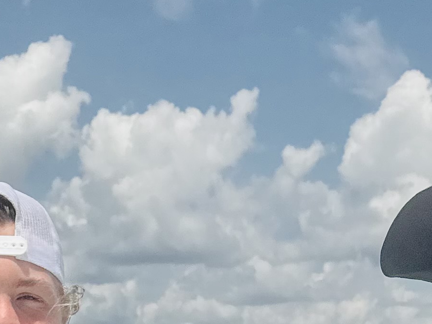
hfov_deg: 18.4
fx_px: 1335
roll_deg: -0.4
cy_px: 714
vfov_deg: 11.9
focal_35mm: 107
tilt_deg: -12.0
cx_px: 242
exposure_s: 1/12346
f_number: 1.78
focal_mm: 6.76
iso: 64
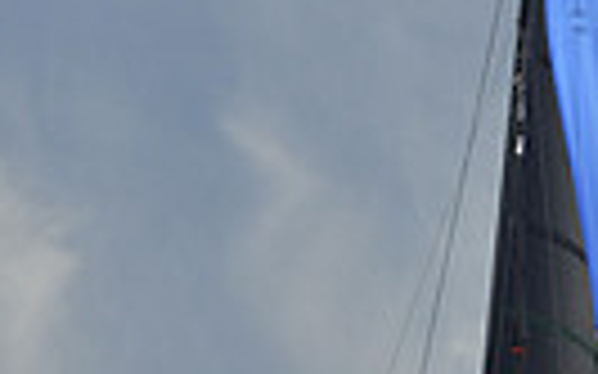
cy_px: 1185
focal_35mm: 311
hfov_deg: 6.7
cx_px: 456
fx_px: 5066
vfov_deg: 4.1
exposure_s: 1/800
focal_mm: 70
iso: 400
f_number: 8
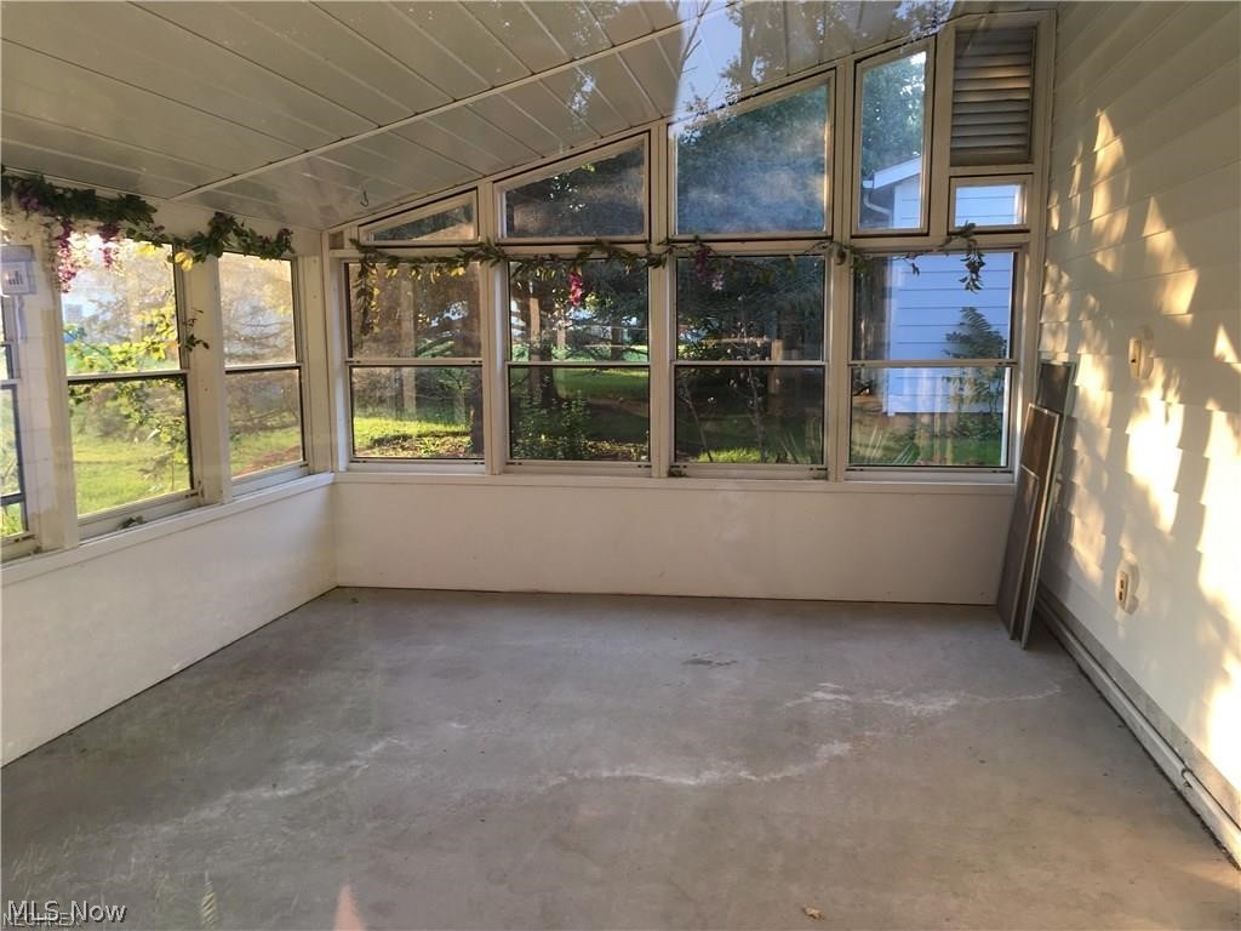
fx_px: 1040
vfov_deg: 48.2
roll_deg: +0.8
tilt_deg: -7.9
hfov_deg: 61.7
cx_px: 620
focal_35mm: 29
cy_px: 466
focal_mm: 4.15
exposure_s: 1/60
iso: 25
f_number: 2.2
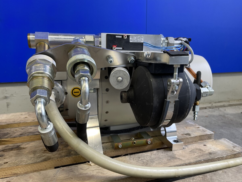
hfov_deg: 67.3
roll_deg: -0.6
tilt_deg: -13.7
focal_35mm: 26
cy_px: 91
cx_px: 121
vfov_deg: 53.1
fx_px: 182
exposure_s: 1/100
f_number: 1.6
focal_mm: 5.1
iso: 125
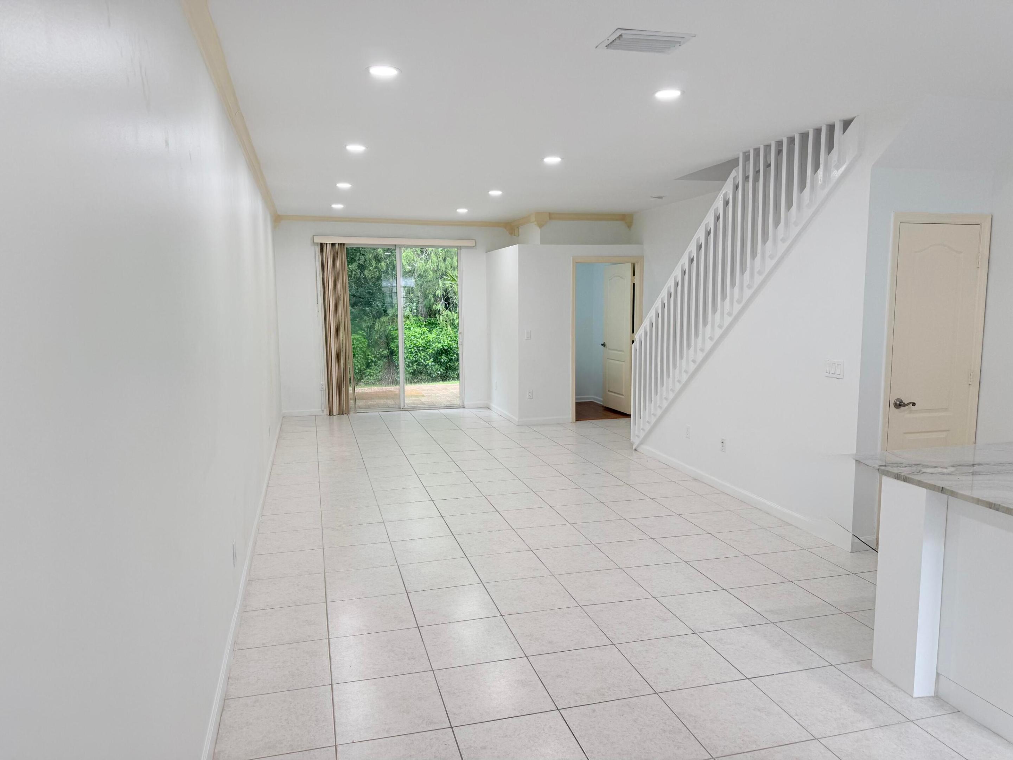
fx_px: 702
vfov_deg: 56.8
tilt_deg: -6.2
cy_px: 380
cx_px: 506
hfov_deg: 71.6
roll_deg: +0.5
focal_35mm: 24
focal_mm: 6.76
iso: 80
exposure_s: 1/120
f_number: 1.78
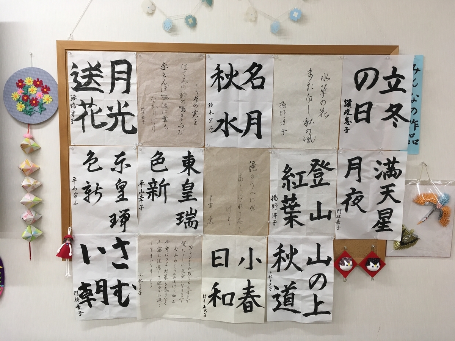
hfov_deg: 61.7
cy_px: 170
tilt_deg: -6.3
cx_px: 228
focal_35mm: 29
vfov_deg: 48.2
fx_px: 381
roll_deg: +0.0
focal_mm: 4.15
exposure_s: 1/40
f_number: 2.2
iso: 25
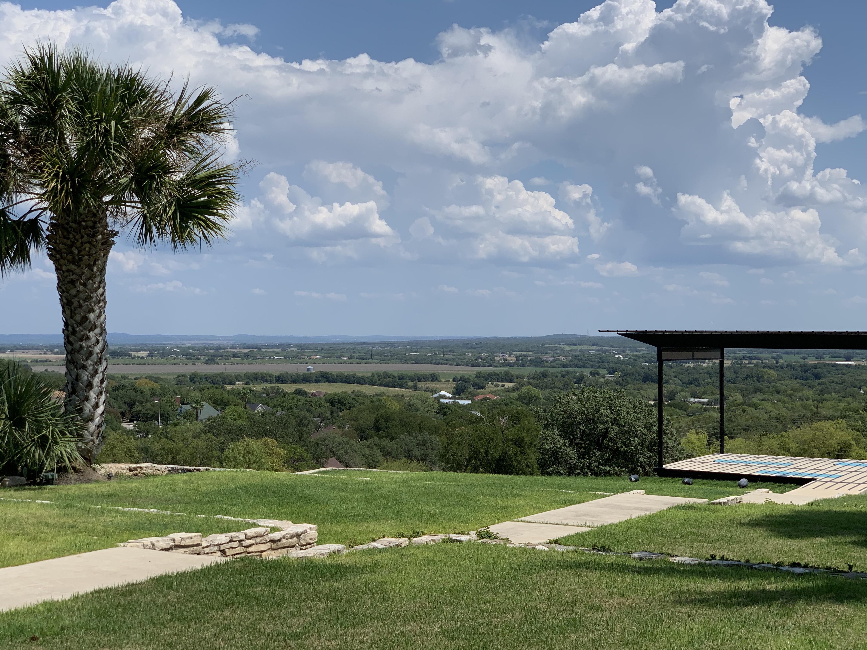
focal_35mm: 52
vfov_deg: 28.0
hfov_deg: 36.8
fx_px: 1302
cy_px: 325
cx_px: 434
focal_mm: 6
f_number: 2.4
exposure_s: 1/1712
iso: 16
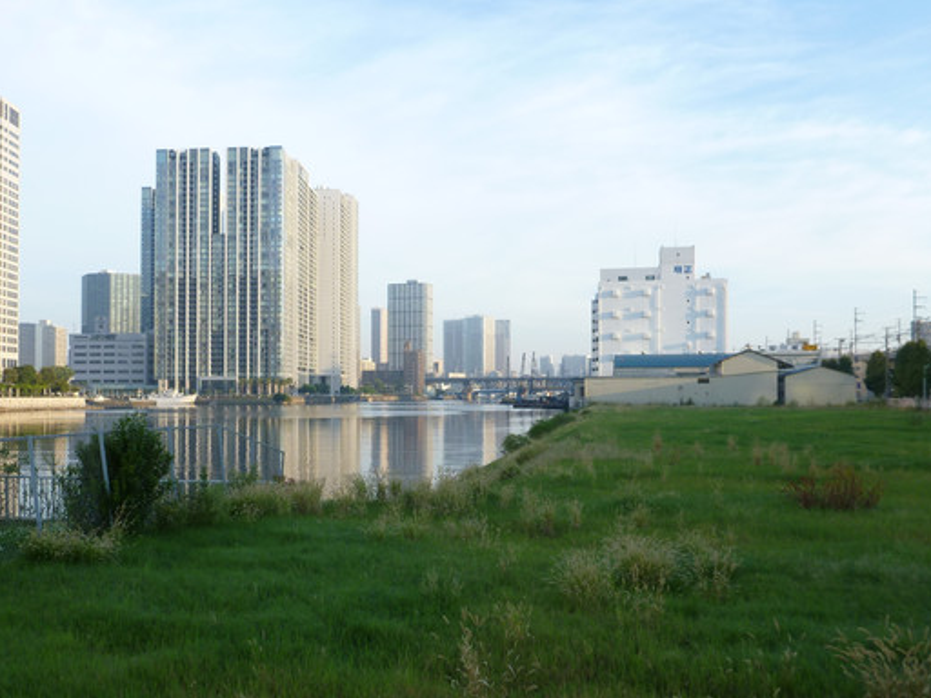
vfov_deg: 40.6
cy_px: 393
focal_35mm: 35
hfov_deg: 52.3
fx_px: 941
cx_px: 375
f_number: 3.3
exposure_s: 1/320
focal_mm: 4.9
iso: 100
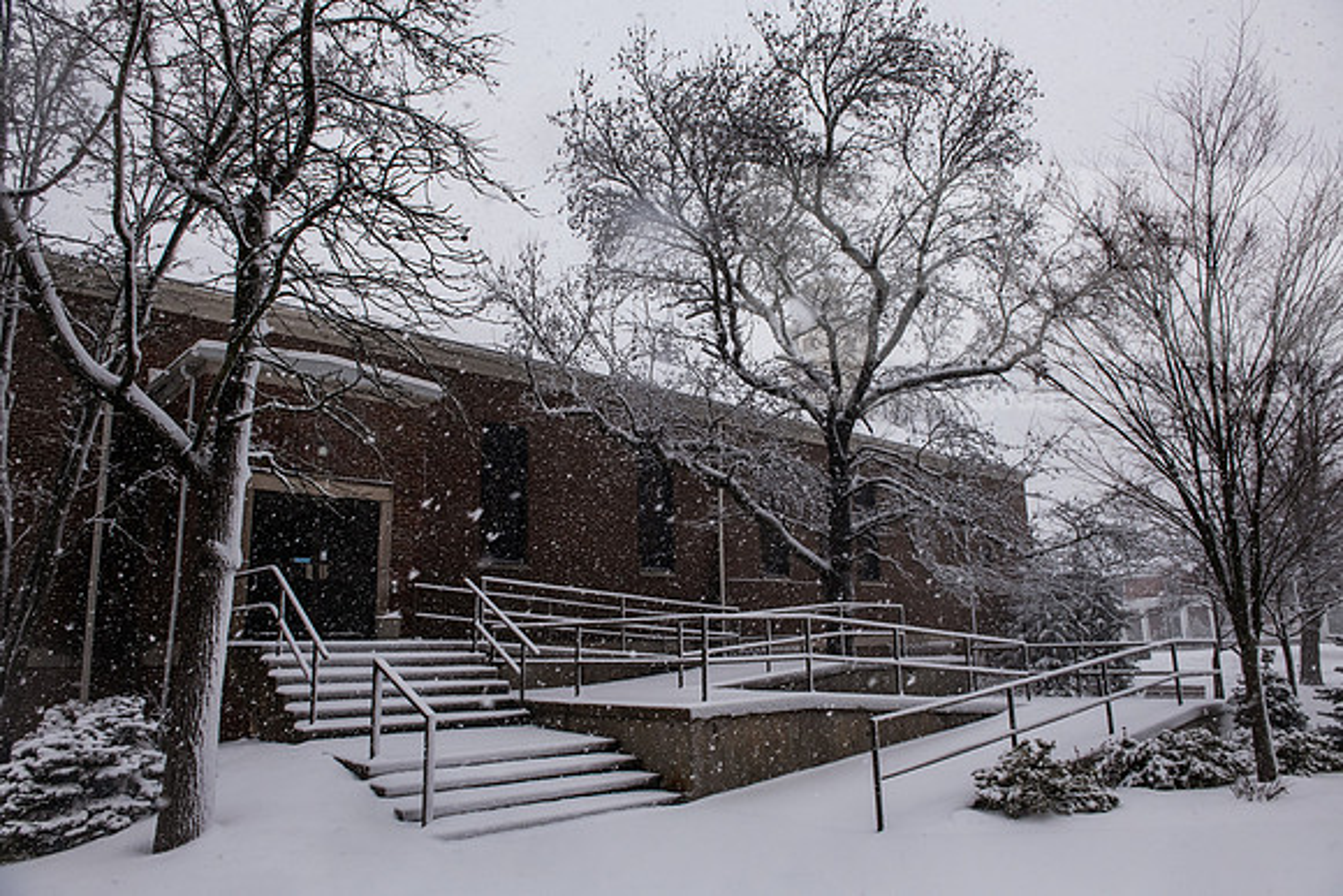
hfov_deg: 73.7
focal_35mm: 24
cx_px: 672
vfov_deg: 53.2
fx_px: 896
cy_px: 448
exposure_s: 1/800
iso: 1000
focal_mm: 24
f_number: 7.1
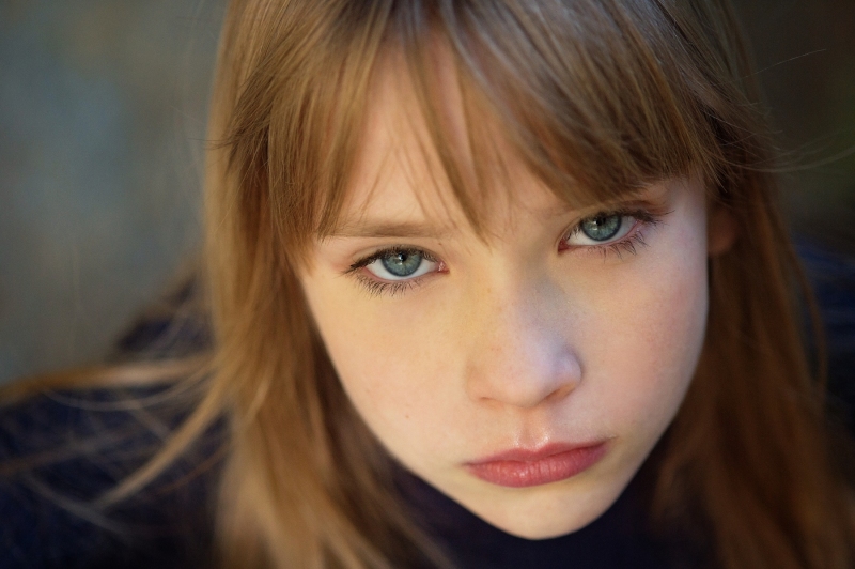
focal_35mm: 105
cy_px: 284
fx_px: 2492
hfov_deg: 19.5
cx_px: 428
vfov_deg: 13.0
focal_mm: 105
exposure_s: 1/640
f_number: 3.5
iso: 800
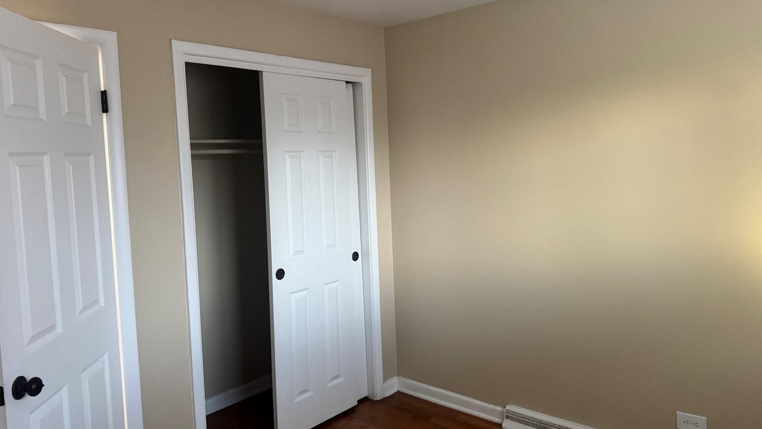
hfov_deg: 69.8
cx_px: 392
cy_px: 186
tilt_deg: -3.6
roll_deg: +2.0
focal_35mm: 27
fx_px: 546
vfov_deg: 42.8
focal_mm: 6.76
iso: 500
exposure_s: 1/60
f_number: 1.78
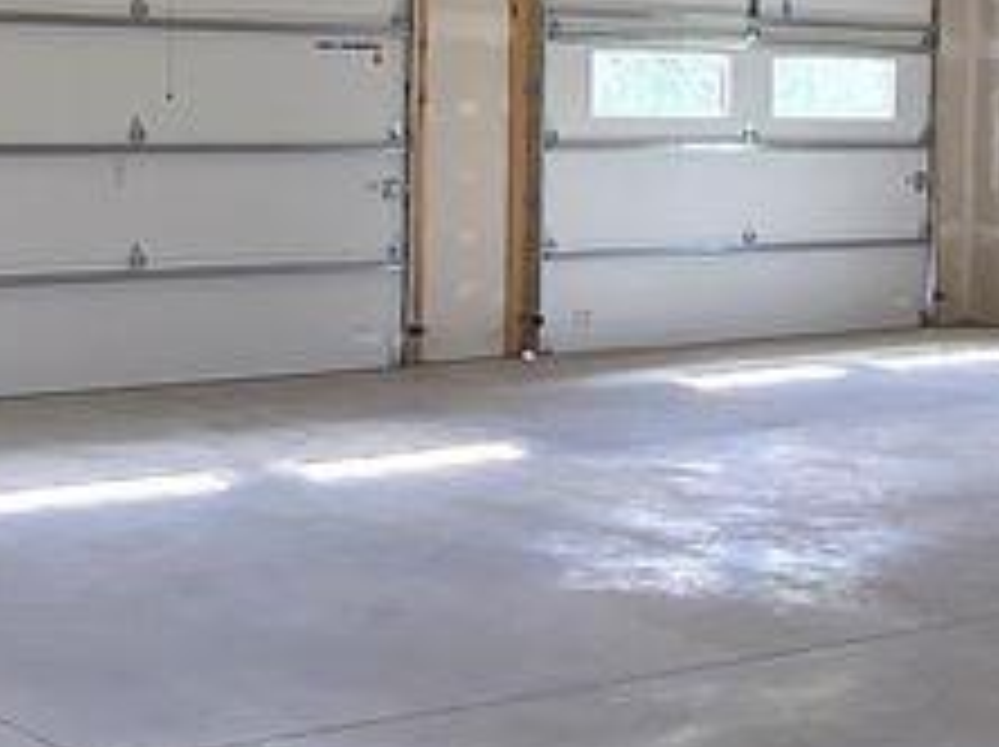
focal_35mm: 75
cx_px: 810
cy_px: 166
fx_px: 2162
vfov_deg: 19.4
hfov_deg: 25.5
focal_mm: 2.2
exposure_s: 1/120
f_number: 2.2
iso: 80
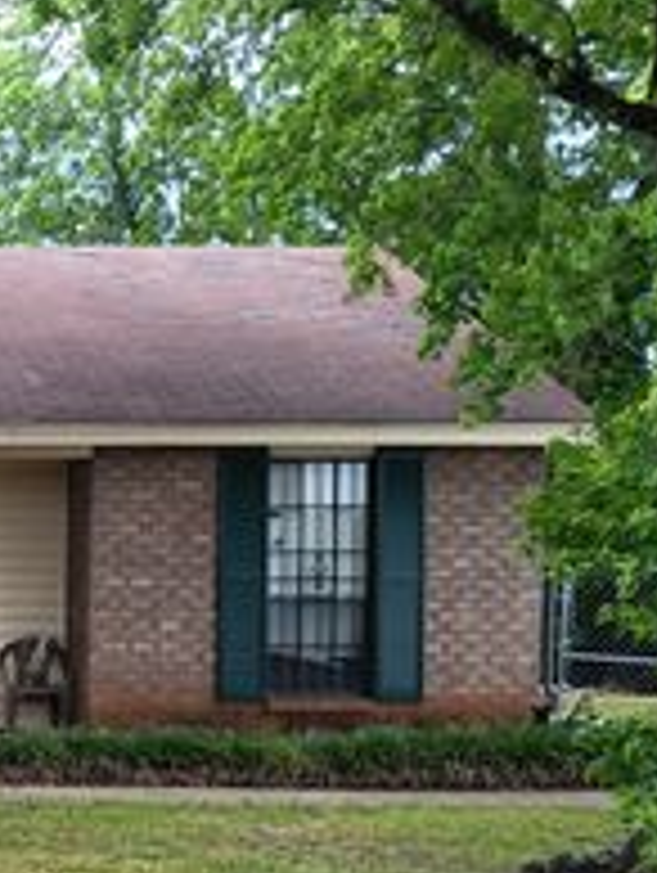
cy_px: 659
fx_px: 1692
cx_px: -328
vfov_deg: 28.5
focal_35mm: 67
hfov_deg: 19.2
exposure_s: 1/167
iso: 20
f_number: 1.8
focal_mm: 3.98
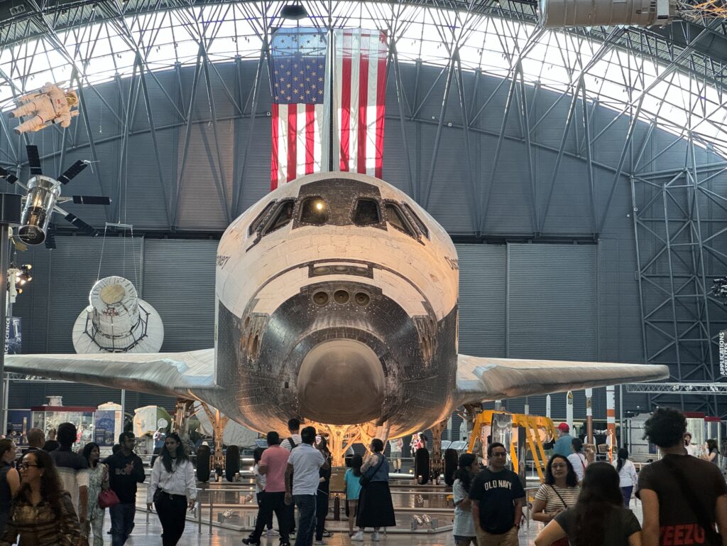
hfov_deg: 25.3
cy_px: 273
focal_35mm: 77
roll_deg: -1.0
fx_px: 1617
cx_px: 364
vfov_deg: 19.1
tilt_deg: +6.5
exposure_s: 1/60
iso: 400
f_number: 2.8
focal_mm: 9
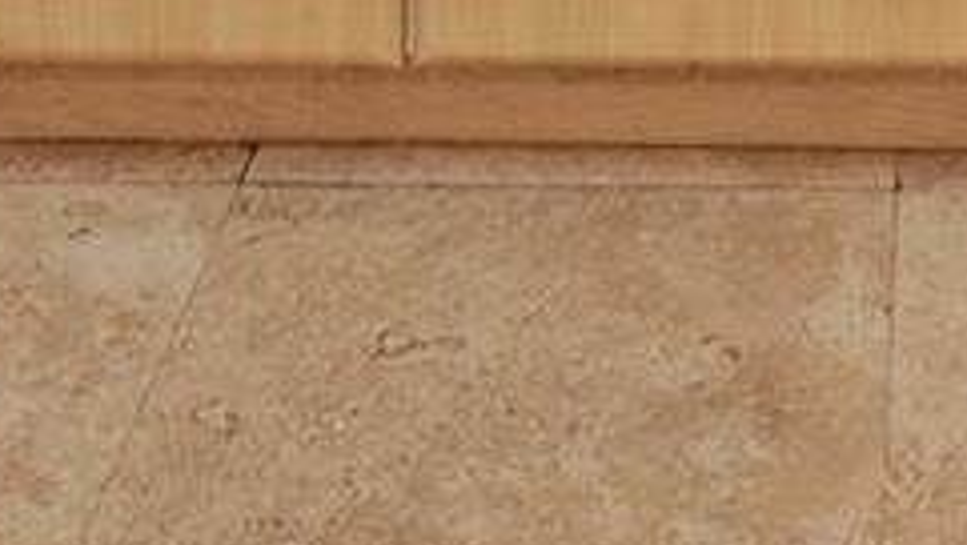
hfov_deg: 18.9
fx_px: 2848
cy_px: -1401
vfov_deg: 8.2
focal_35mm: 111
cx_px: 903
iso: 200
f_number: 8
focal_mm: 16
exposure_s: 1
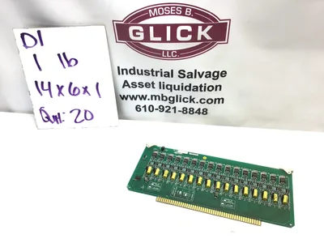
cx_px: 162
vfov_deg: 45.4
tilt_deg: -39.0
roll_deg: +2.2
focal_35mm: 31
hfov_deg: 58.4
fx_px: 290
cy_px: 122
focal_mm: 3.3
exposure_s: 1/120
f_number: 2.4
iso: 25
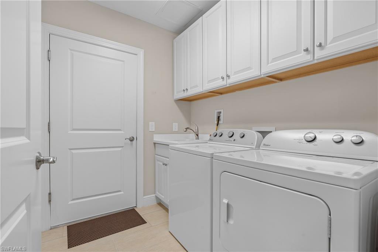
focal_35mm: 17
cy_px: 126
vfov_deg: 70.4
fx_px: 178
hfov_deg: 93.3
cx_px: 189
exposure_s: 1/1.25
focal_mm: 17
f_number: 9
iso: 100
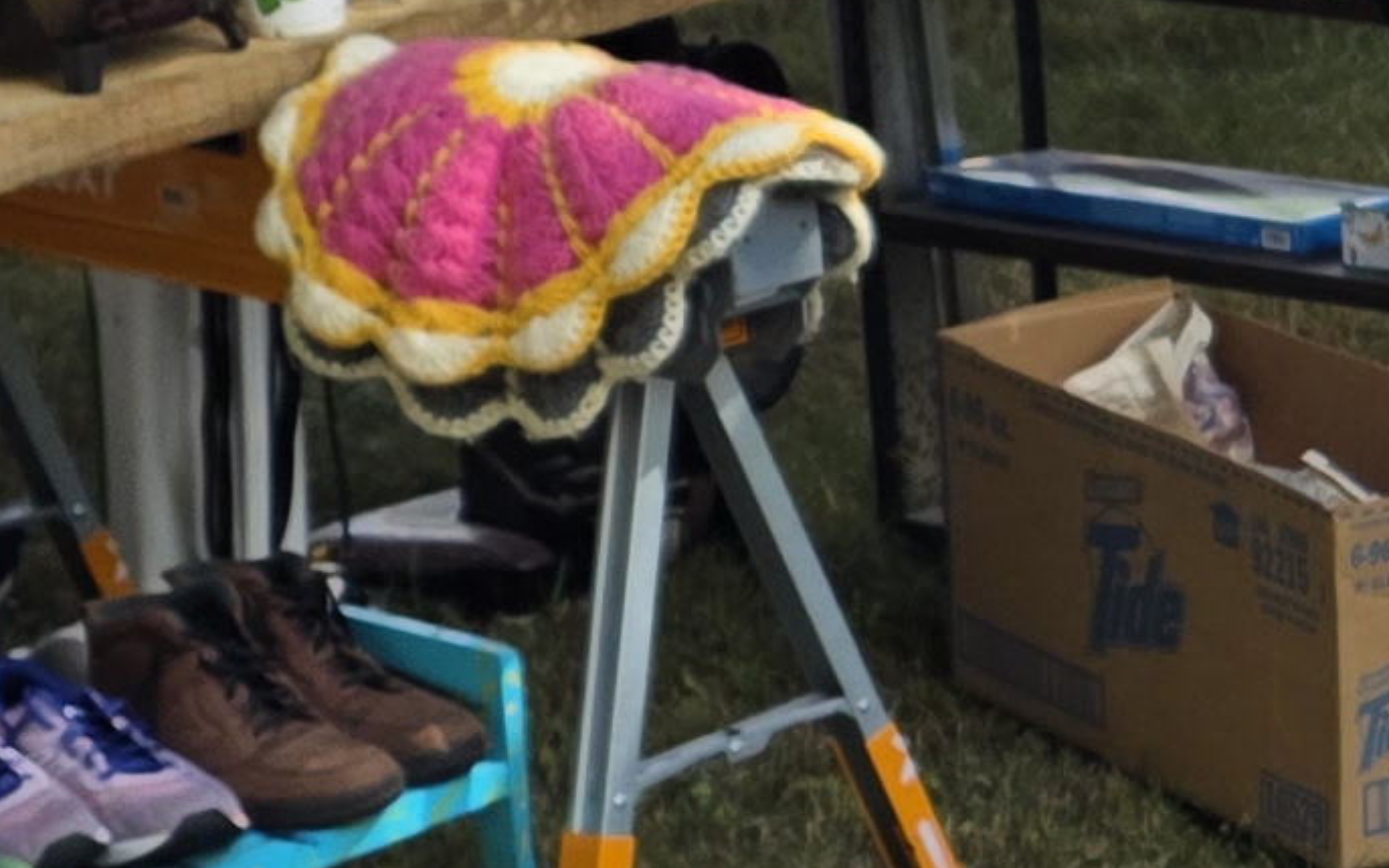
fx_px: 5374
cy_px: 562
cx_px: 2244
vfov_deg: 9.2
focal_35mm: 142
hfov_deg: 13.6
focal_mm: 6.3
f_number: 1.7
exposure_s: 1/1756
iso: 80
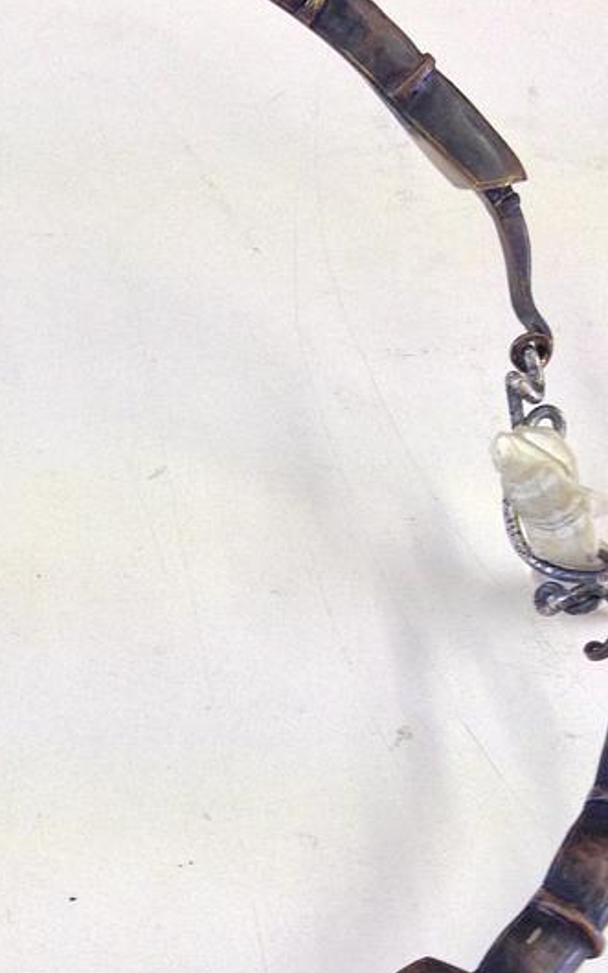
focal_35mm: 84
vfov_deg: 24.6
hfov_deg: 15.0
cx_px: -141
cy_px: 575
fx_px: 2228
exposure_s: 1/40
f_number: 2.4
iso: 50
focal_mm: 4.28
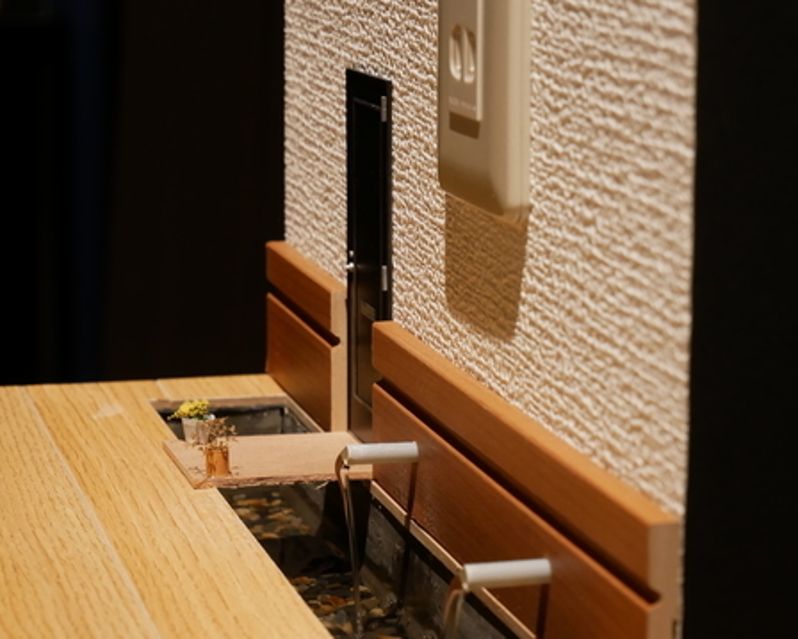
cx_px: 400
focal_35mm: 102
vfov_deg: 15.1
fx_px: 2411
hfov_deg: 18.8
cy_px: 247
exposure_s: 1/15
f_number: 5.4
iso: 800
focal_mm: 39
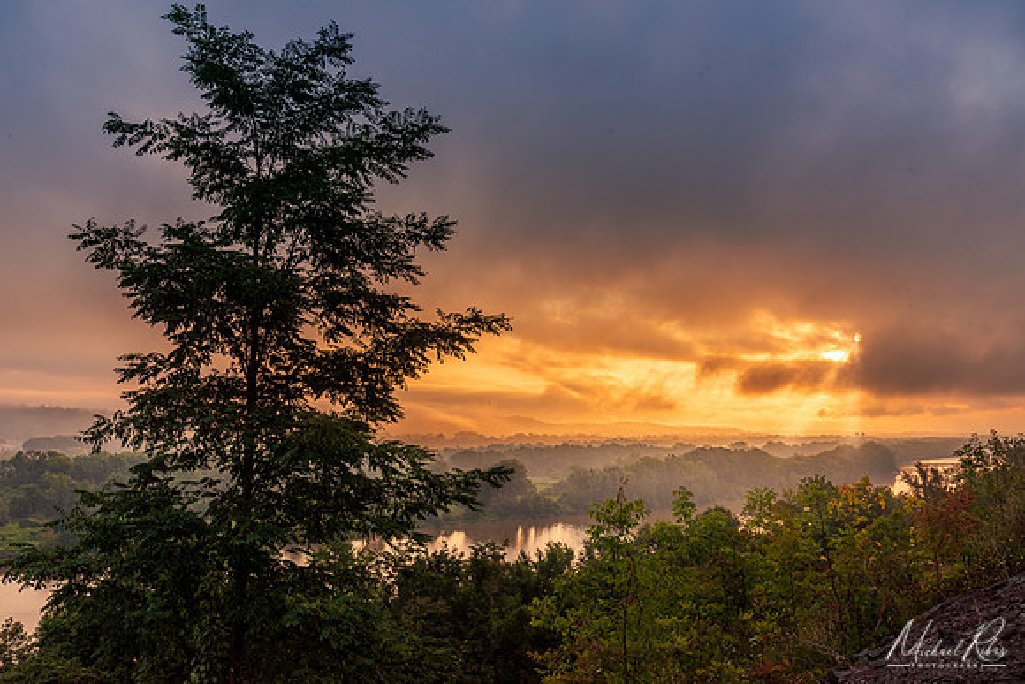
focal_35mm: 30
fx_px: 854
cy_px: 342
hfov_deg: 61.9
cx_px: 512
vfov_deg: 43.6
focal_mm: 30
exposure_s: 1/200
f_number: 13
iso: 400
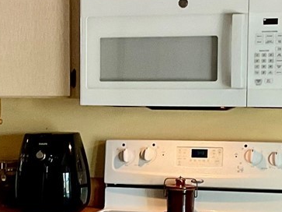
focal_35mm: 128
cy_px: 172
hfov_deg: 15.2
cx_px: 14
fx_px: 1042
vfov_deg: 11.5
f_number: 1.8
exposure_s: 1/60
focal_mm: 3
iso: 125
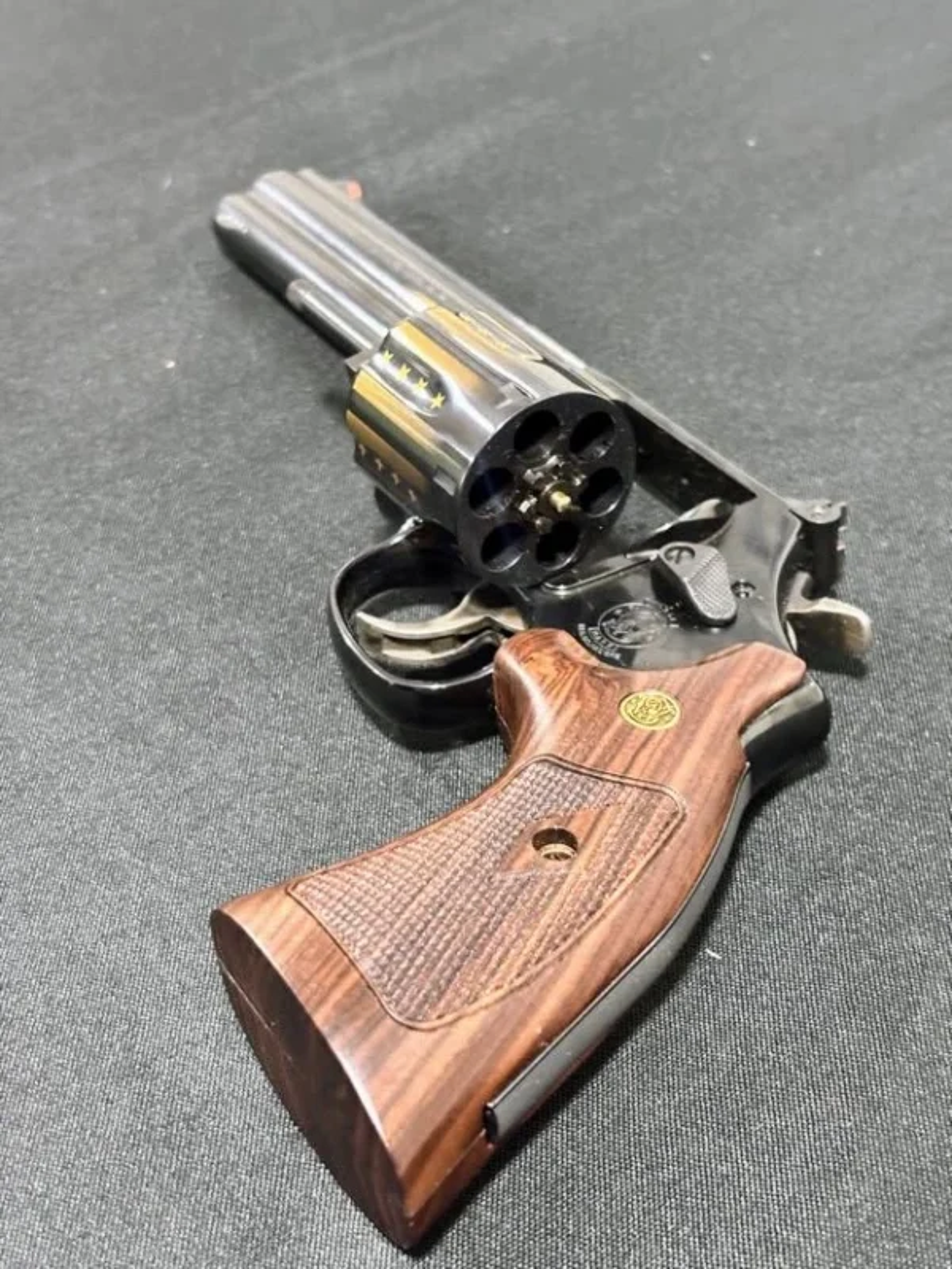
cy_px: 634
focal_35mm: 52
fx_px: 1907
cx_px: 476
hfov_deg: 28.0
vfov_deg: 36.8
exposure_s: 1/24
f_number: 1.6
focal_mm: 5.96
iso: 400
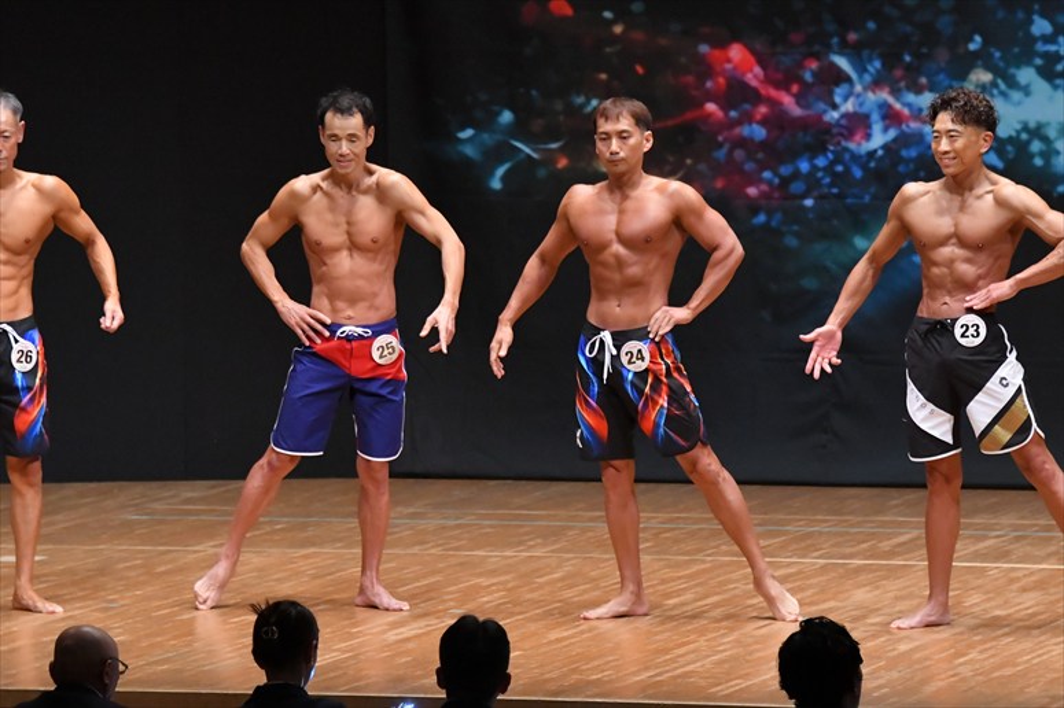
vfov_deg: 5.7
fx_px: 7090
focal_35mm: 240
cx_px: 532
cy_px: 354
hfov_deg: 8.6
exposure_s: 1/400
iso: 8000
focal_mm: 160
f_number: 5.6
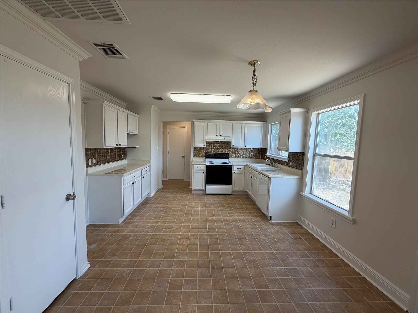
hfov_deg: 102.1
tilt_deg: -5.9
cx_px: 209
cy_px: 156
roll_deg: -0.5
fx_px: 169
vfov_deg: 85.7
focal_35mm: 14
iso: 64
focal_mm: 2.22
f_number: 2.2
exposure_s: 1/120
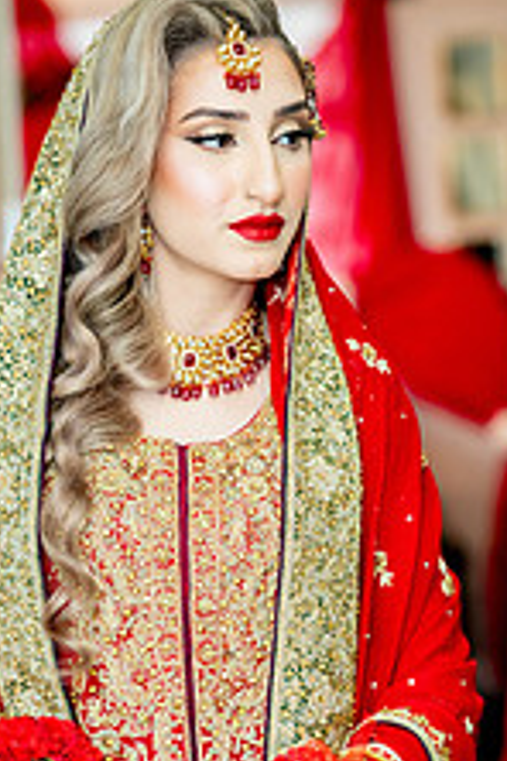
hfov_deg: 9.9
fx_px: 2915
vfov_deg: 14.8
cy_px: 614
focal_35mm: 138
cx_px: 161
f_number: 2
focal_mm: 68
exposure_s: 1/200
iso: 800
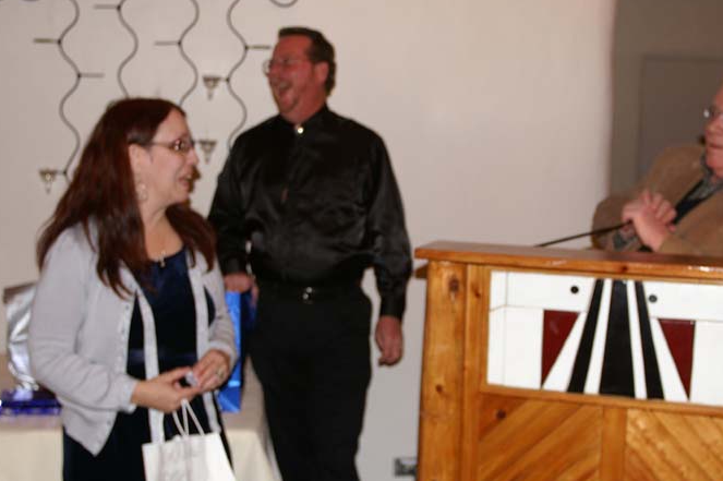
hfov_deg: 38.9
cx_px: 402
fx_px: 1023
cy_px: 239
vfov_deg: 26.4
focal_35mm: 51
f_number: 3.5
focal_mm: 22
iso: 200
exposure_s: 1/60
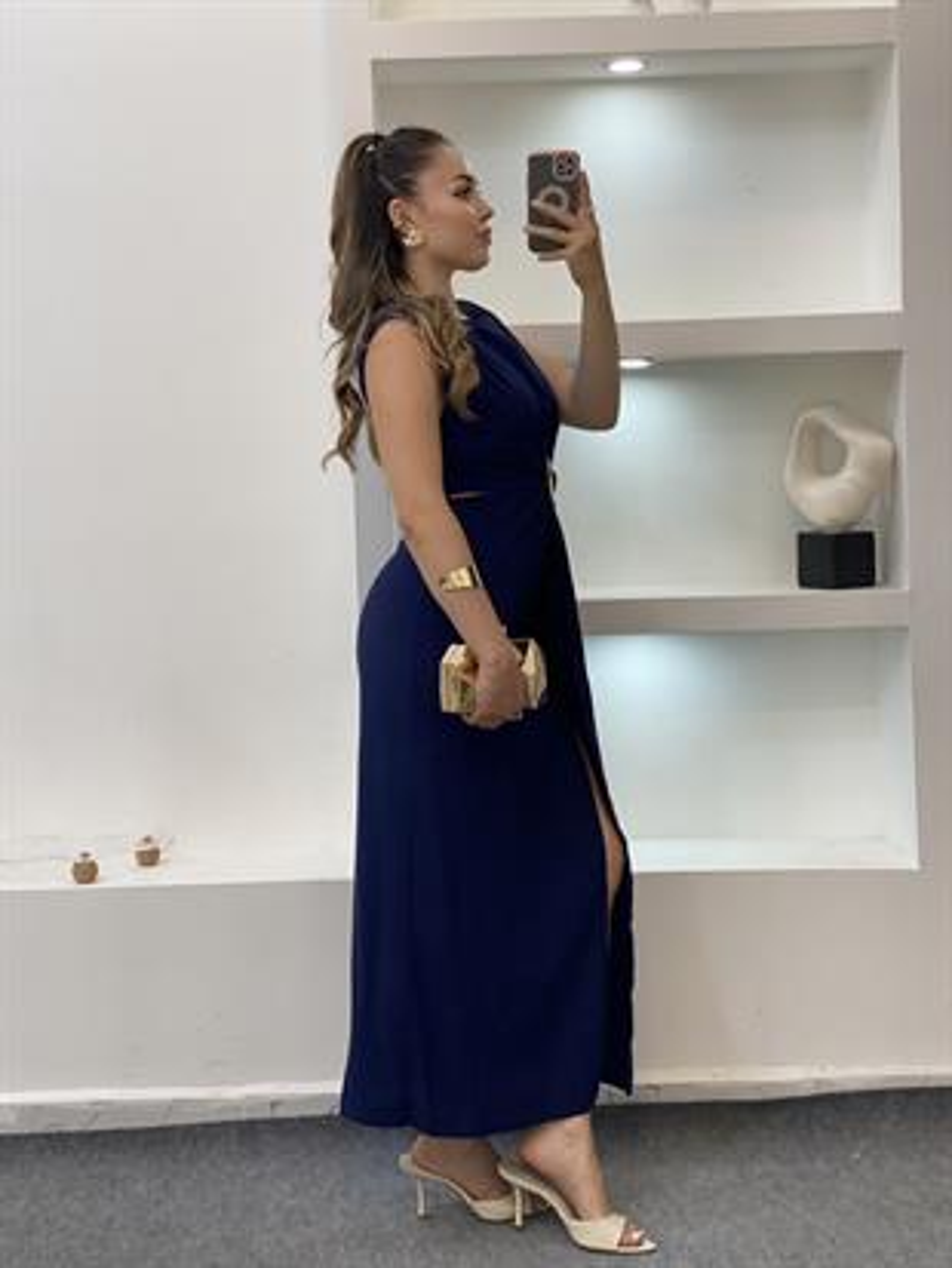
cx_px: 476
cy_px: 634
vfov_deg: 36.8
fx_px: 1906
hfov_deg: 28.0
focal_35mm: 52
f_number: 2
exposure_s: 1/100
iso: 64
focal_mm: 6
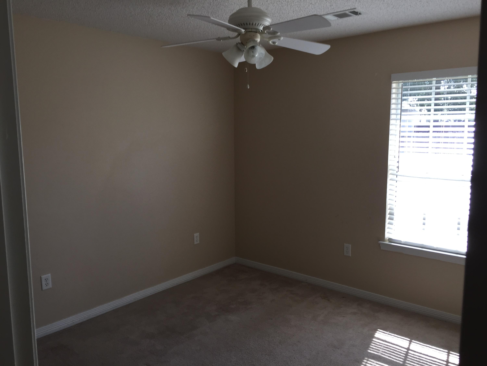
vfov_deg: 48.2
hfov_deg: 61.7
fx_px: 408
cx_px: 244
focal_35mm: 29
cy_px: 183
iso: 32
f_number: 2.2
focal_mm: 4.15
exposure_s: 1/120
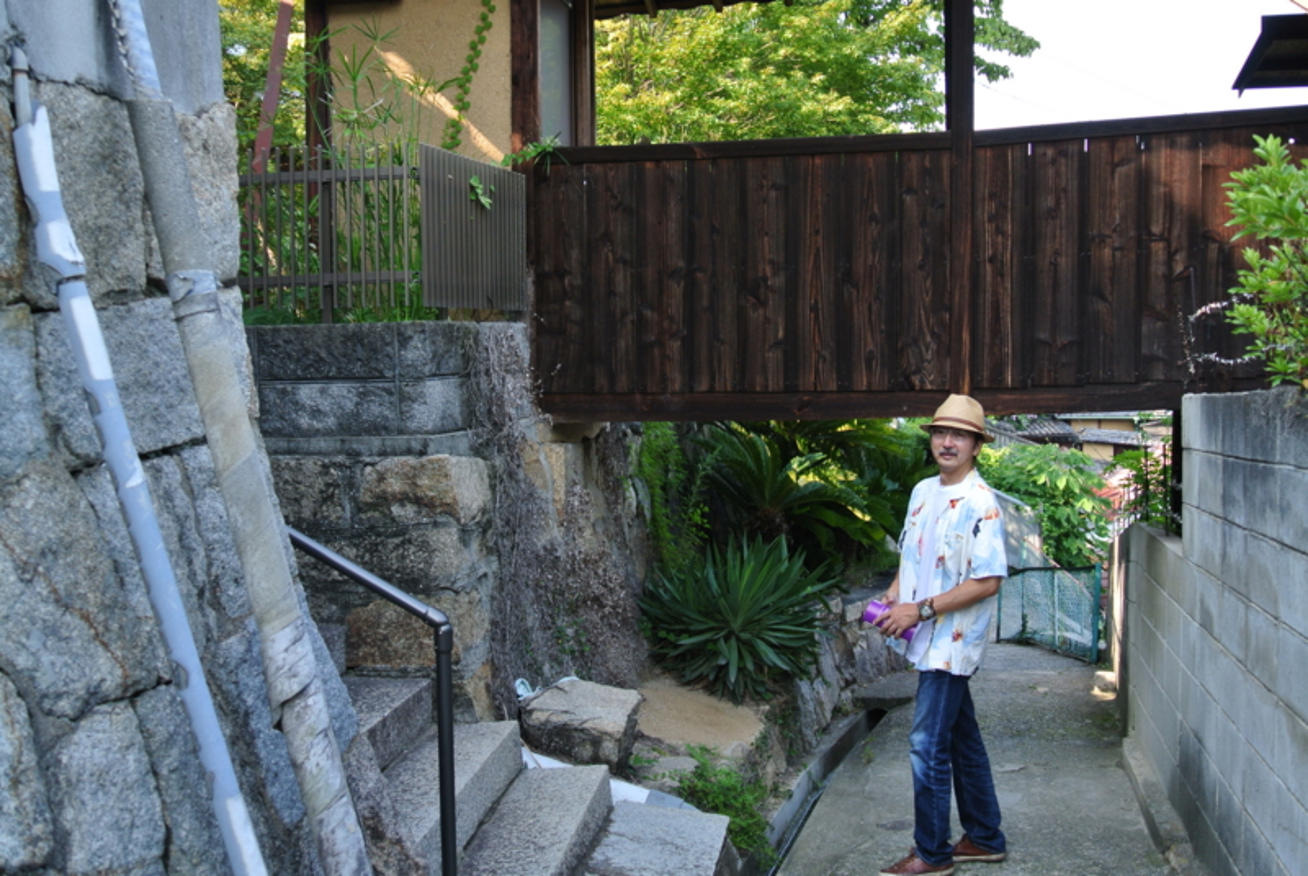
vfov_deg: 37.0
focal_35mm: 36
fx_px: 1310
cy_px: 438
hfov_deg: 53.1
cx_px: 654
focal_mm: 13.6
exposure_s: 1/125
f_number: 4
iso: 100
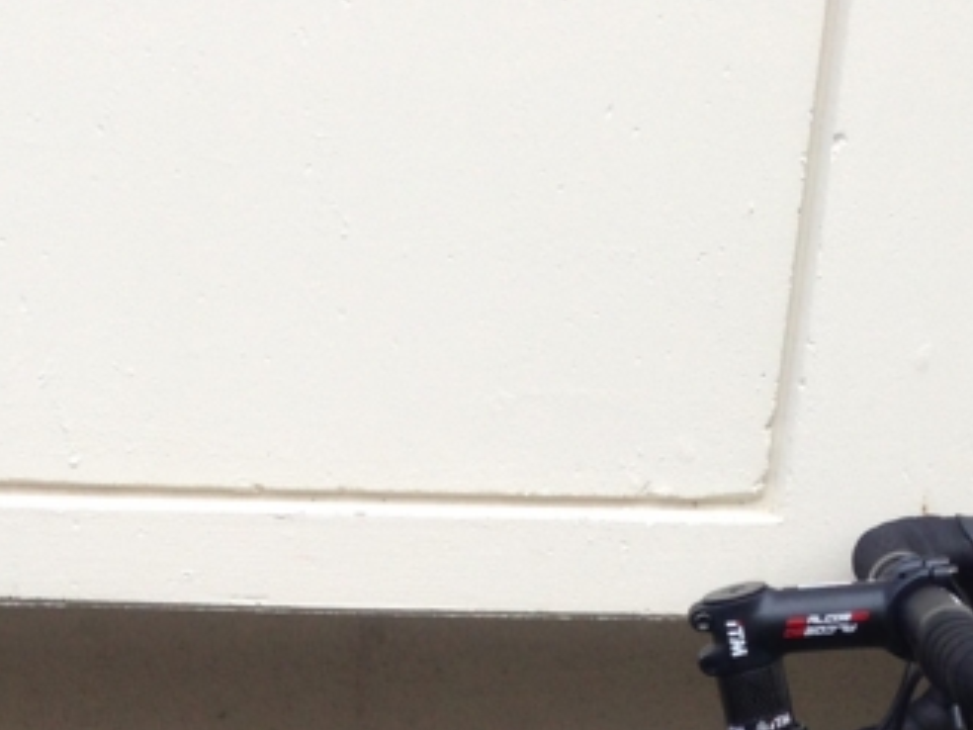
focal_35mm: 103
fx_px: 2895
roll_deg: -0.7
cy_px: 1107
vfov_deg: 13.5
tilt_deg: -22.7
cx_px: 187
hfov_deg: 18.9
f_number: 2.4
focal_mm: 4.12
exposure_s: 1/290
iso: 50
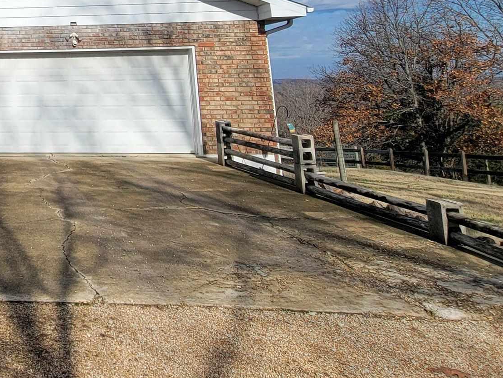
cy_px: 2
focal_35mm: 36
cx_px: -88
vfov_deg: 35.9
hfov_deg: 38.9
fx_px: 523
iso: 50
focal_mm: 2.2
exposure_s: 1/2027
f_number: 2.2
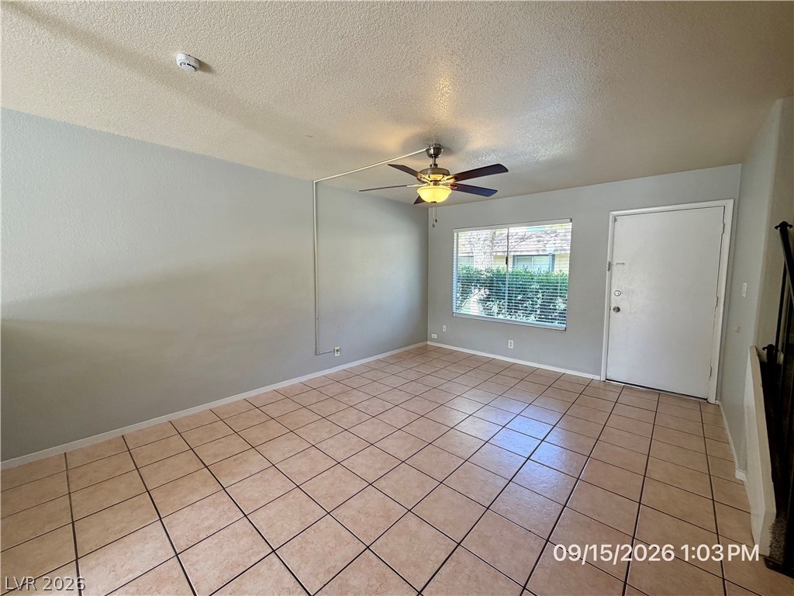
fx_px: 321
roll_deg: +0.1
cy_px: 298
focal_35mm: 14
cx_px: 397
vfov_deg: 85.7
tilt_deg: -5.4
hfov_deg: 102.1
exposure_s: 1/120
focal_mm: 2.22
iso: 160
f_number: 2.2
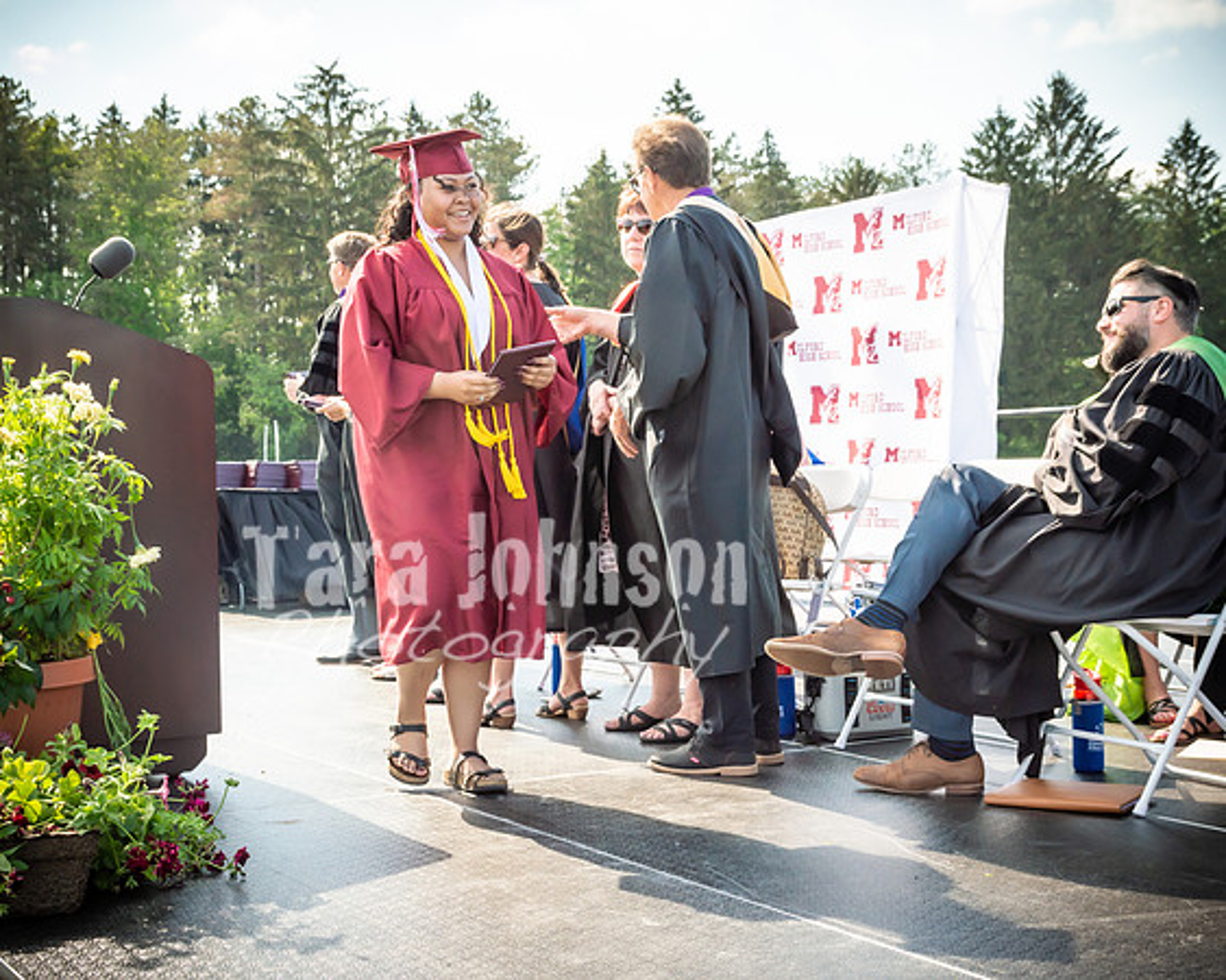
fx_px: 1780
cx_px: 613
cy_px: 490
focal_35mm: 49
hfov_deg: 38.0
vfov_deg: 30.8
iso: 200
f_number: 7.1
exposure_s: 1/500
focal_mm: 29
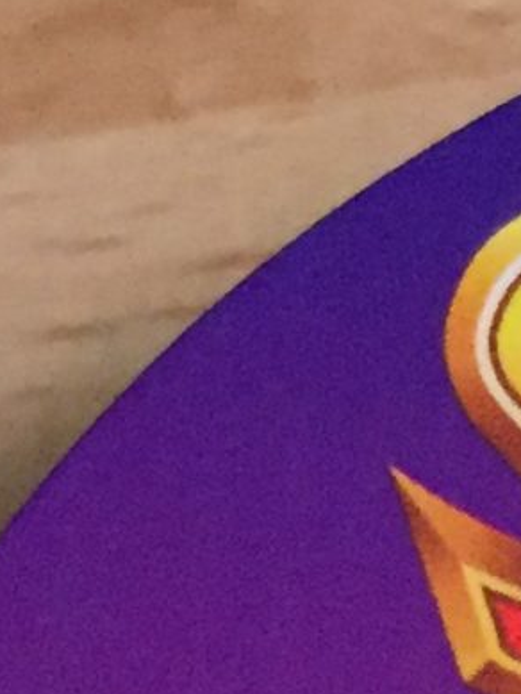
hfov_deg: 7.3
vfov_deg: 9.8
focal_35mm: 191
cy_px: 1304
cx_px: 1210
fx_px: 3831
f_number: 2.2
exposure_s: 1/17
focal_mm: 4.15
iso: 400
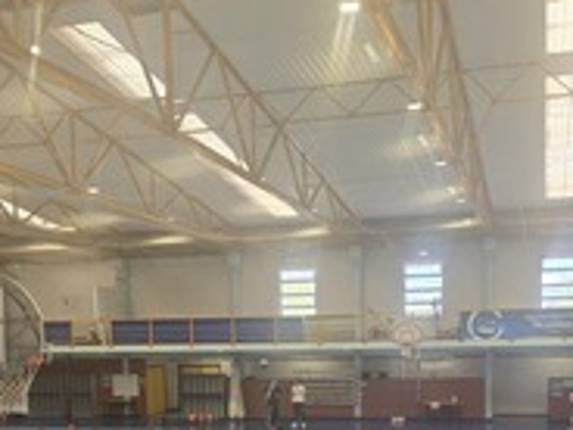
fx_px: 828
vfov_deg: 27.5
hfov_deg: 38.1
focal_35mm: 50
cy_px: 424
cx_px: 318
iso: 50
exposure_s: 1/180
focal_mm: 6.3
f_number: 1.7
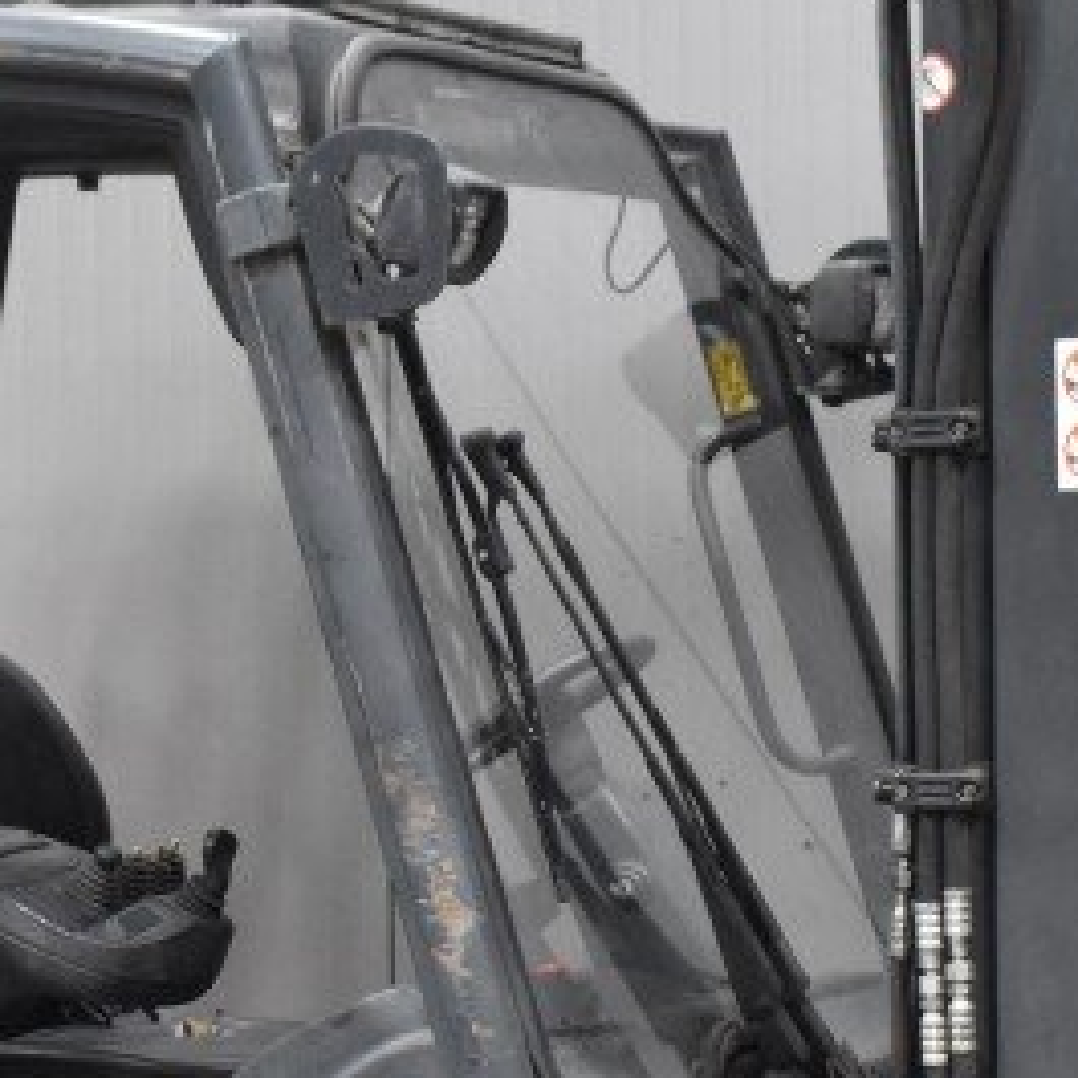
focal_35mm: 150
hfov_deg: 11.6
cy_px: 1017
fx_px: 5285
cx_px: 521
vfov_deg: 11.6
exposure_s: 1/30
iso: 1600
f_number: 5
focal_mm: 26
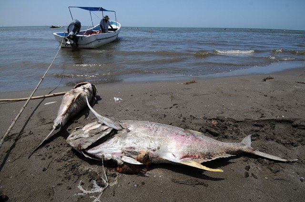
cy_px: 101
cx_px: 152
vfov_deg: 67.2
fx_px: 152
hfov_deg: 90.1
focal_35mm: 18
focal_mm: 12
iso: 200
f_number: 8
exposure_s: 1/1000
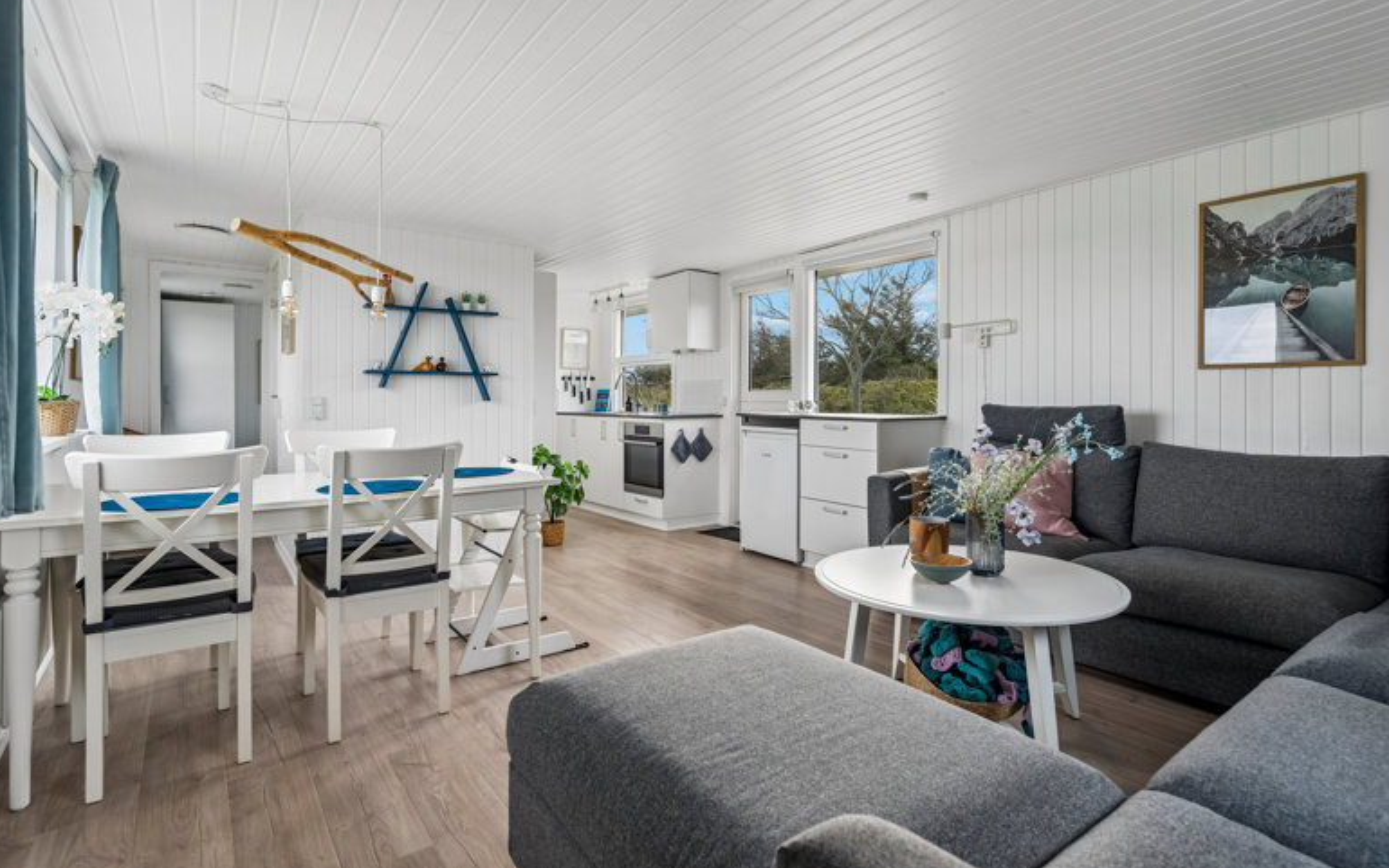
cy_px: 394
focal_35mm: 18
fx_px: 681
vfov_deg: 64.9
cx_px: 696
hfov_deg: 91.1
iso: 400
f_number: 5.6
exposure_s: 1/80
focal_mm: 17
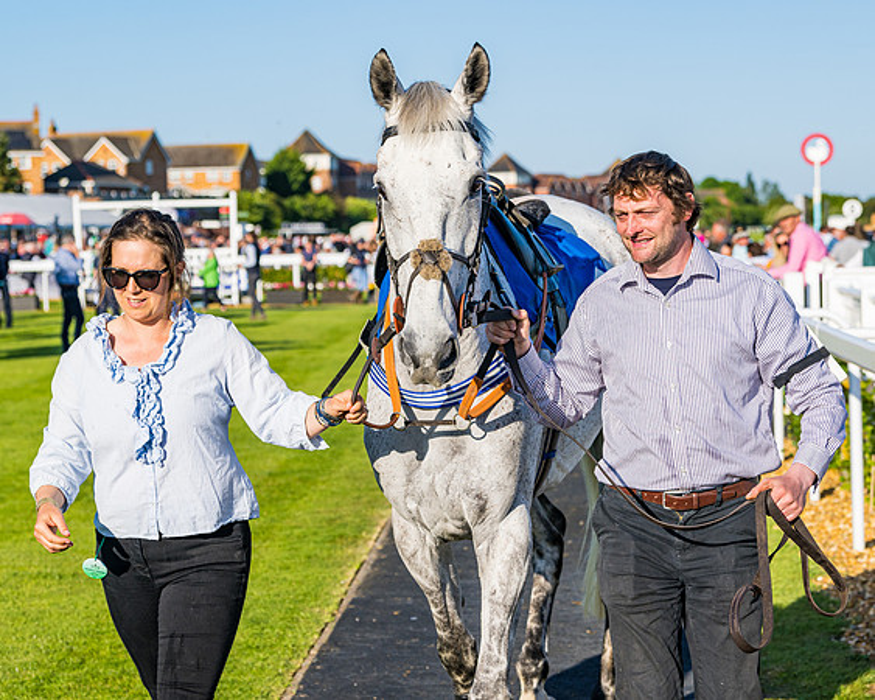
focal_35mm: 90
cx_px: 465
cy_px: 389
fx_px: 2337
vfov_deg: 17.0
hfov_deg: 21.2
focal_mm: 70
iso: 200
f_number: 5
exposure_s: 1/1250
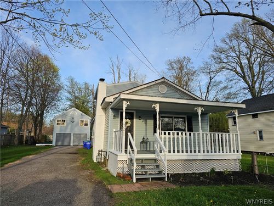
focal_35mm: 23
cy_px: 103
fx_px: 182
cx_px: 137
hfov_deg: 73.9
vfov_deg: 58.9
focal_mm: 6.3
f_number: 1.7
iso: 10
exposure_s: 1/311
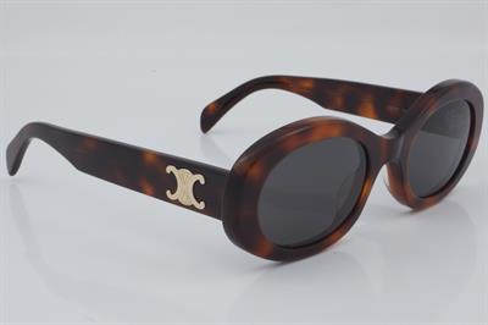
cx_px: 244
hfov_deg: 27.0
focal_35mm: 75
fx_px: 1016
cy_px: 162
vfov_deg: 18.2
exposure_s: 1/4
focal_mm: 50
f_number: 32
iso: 100
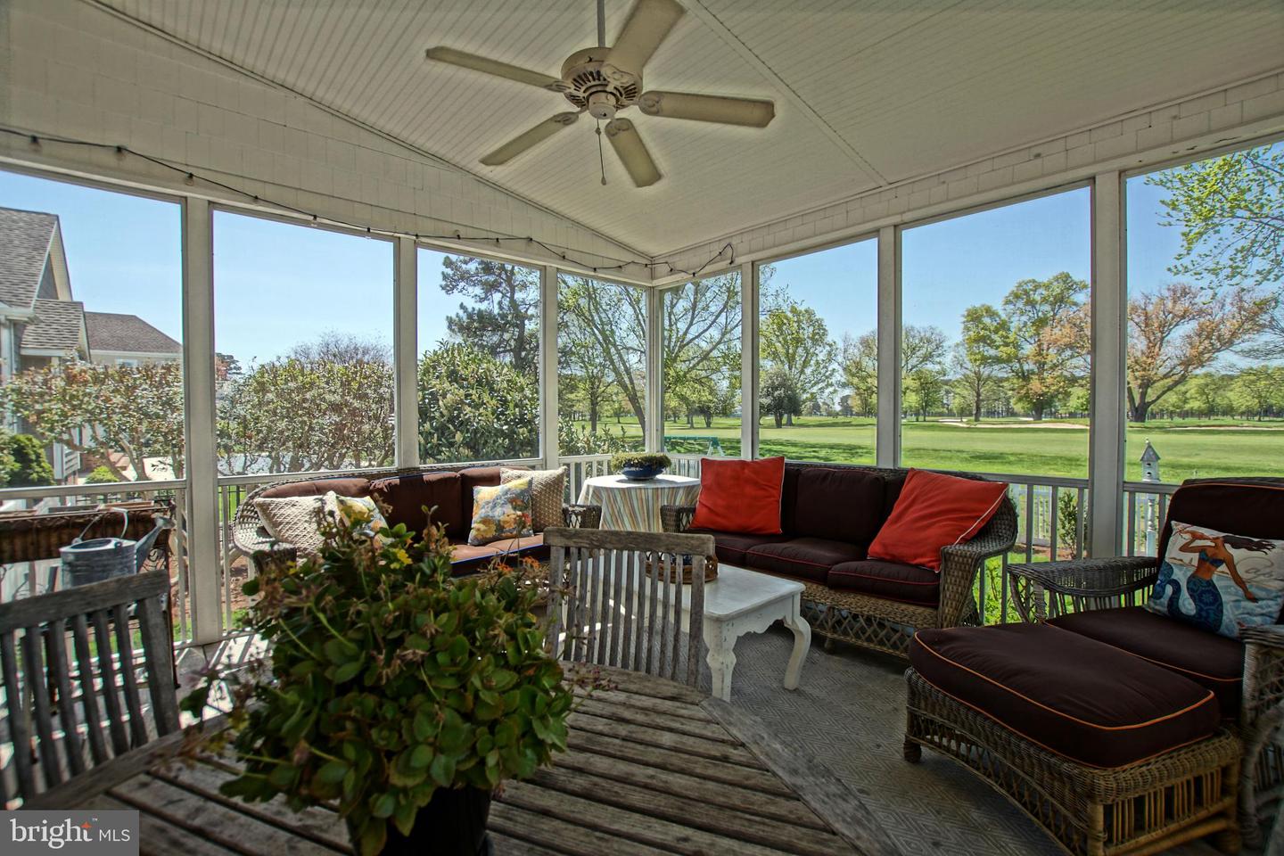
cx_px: 642
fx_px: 535
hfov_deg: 100.4
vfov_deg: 77.3
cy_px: 428
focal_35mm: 15
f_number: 5.6
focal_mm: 10
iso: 100
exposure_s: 1/125
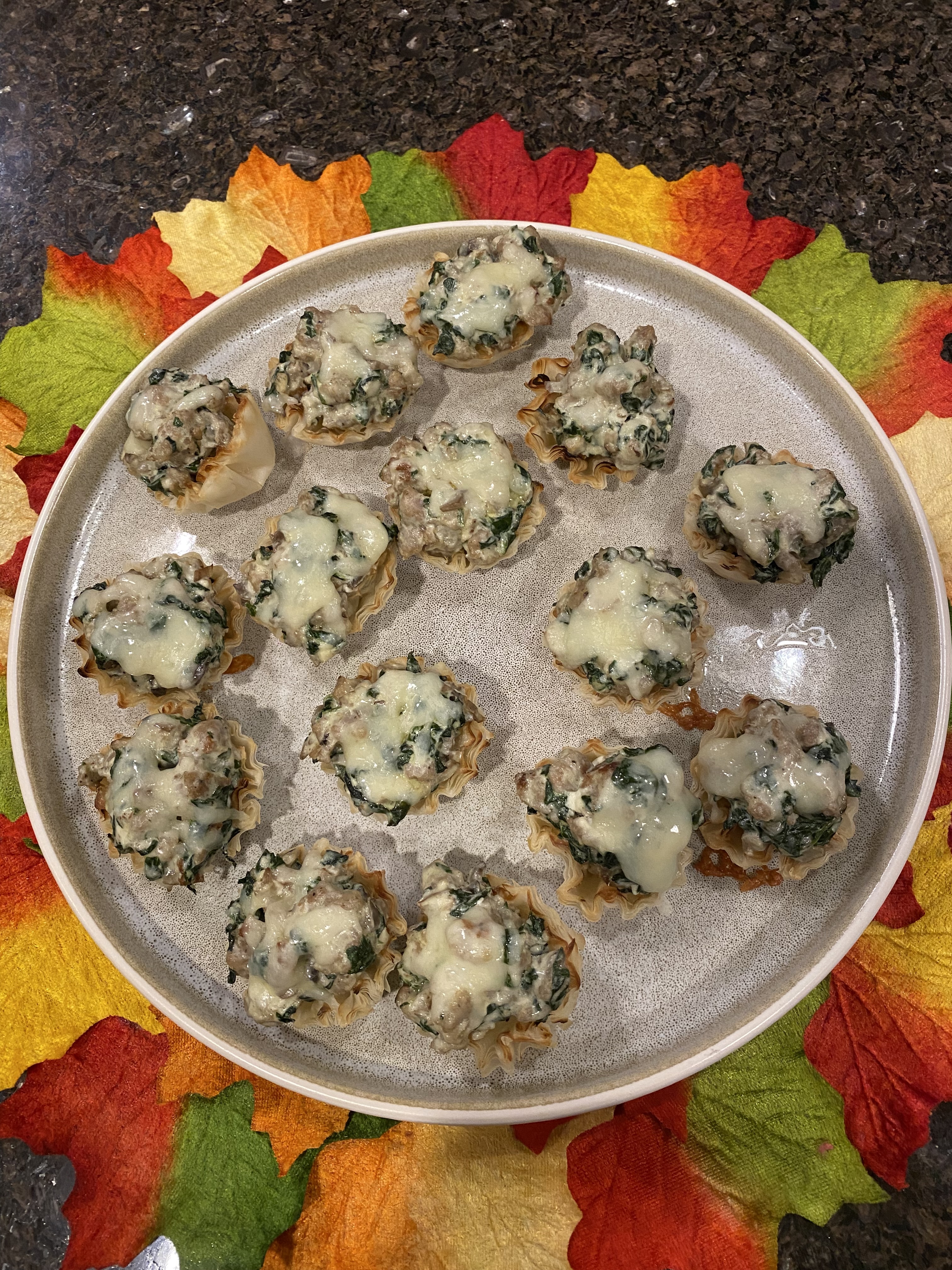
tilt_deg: -71.3
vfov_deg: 67.3
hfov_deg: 53.1
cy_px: 635
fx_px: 953
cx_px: 476
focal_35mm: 26
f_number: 1.8
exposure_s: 1/60
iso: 200
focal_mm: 4.25
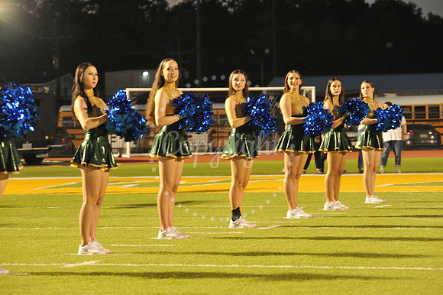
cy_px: 148
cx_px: 222
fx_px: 1660
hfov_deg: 15.2
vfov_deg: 10.1
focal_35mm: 135
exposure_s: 1/125
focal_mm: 135
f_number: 5.6
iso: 5000
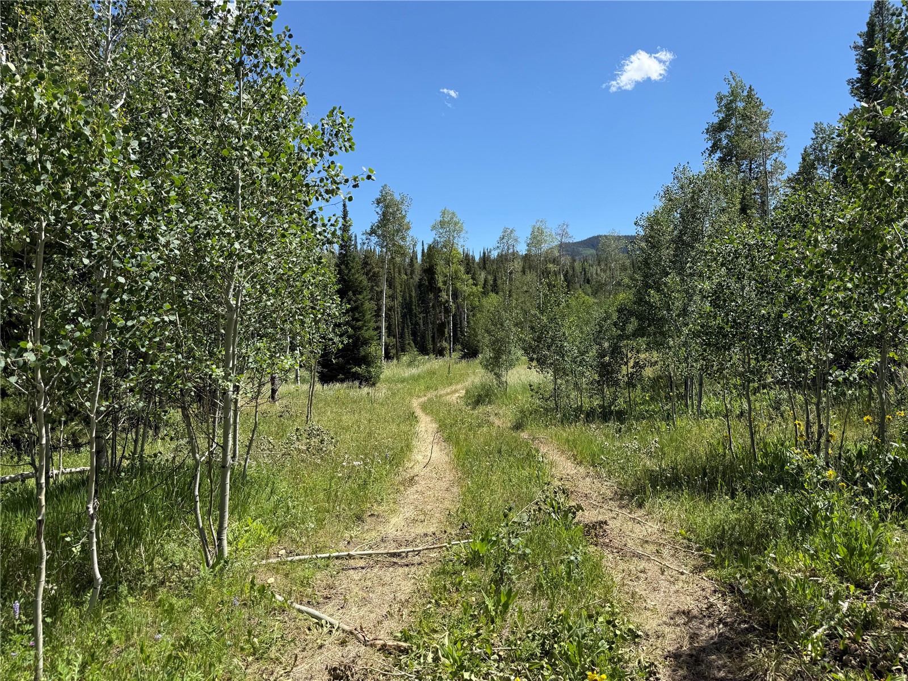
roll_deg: +1.8
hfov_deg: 71.6
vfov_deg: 56.8
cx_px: 454
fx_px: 630
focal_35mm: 24
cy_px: 340
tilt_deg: +1.7
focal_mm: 6.76
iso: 80
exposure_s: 1/3021
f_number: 1.78
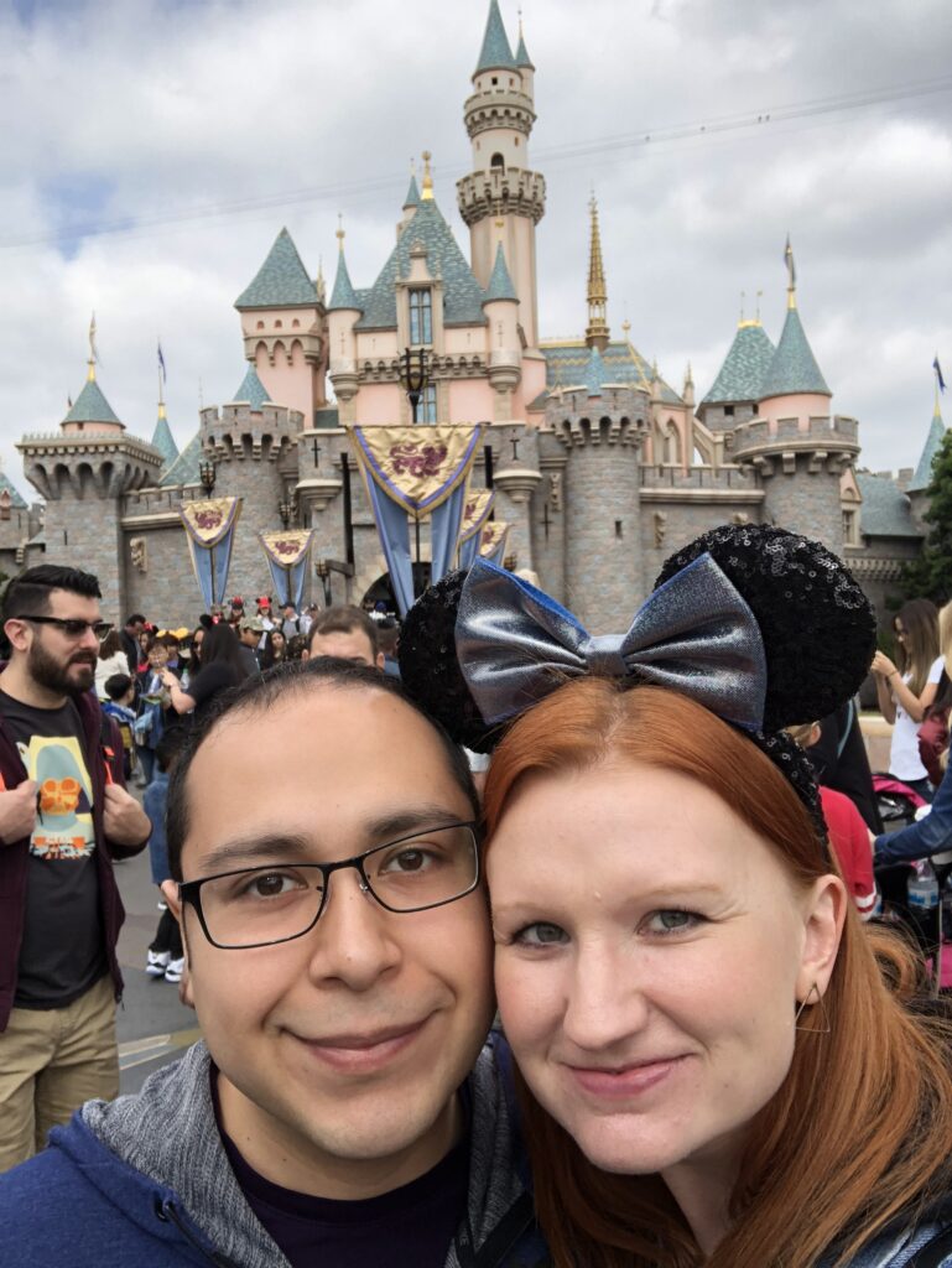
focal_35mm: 32
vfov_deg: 56.8
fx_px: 1172
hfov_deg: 44.2
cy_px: 634
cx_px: 476
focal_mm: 2.87
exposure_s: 1/534
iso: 20
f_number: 2.2
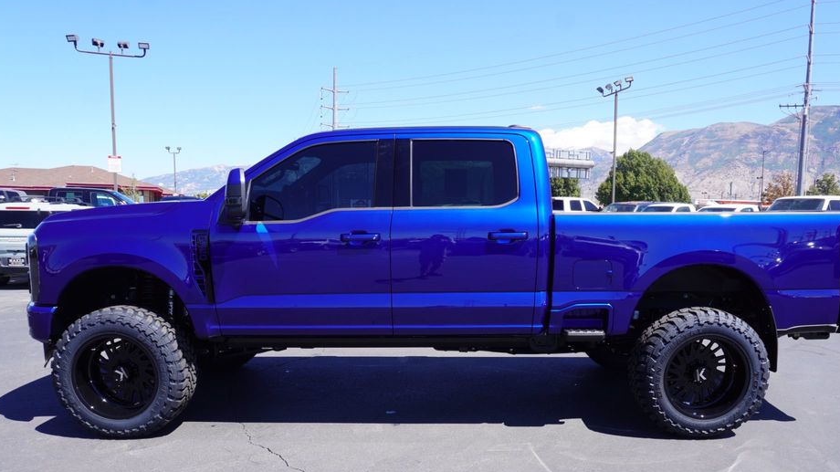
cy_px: 305
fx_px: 624
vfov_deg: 41.1
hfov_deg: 67.9
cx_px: 444
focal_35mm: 28
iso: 100
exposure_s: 1/125
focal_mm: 16
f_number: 8
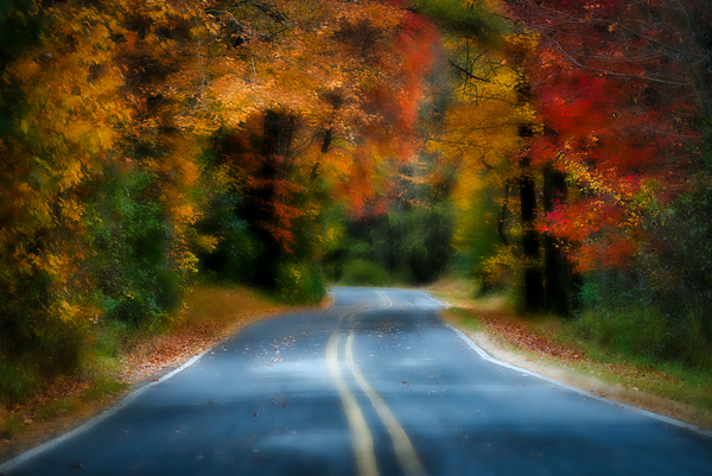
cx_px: 356
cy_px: 238
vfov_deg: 6.9
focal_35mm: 200
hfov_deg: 10.3
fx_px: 3958
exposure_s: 1/80
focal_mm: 200
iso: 100
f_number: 6.3
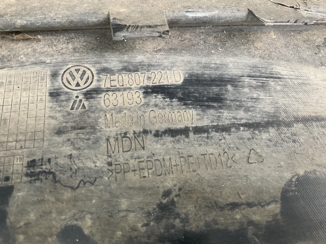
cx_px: 163
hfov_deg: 61.7
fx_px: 273
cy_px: 122
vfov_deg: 48.2
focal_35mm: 29
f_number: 1.8
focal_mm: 3
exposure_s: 1/50
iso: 125
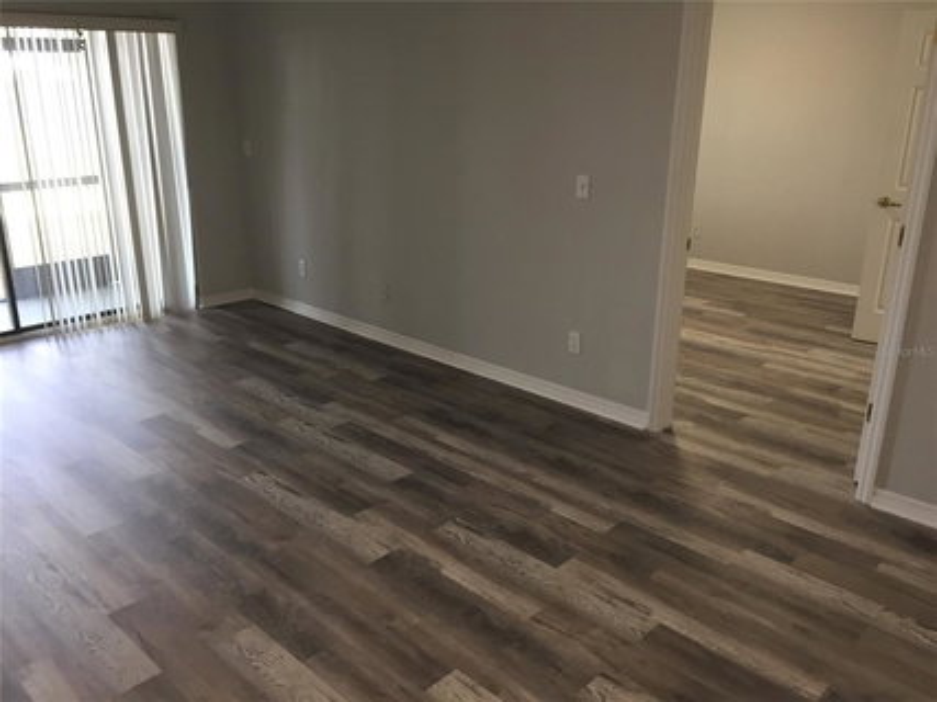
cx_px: 468
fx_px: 785
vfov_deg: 48.2
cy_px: 351
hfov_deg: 61.7
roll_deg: -2.1
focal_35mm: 29
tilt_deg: -19.0
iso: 64
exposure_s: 1/30
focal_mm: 4.15
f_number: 2.2
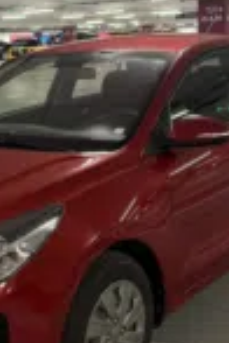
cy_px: 135
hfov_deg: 19.9
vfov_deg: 29.6
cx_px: 58
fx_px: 649
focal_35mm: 68
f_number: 1.78
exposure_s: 1/60
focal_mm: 6.76
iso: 250
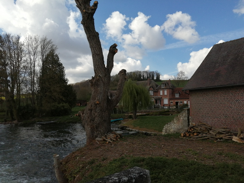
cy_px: 92
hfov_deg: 67.3
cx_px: 122
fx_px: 183
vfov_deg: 53.1
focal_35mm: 26
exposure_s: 1/2075
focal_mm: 3.46
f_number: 1.8
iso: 50
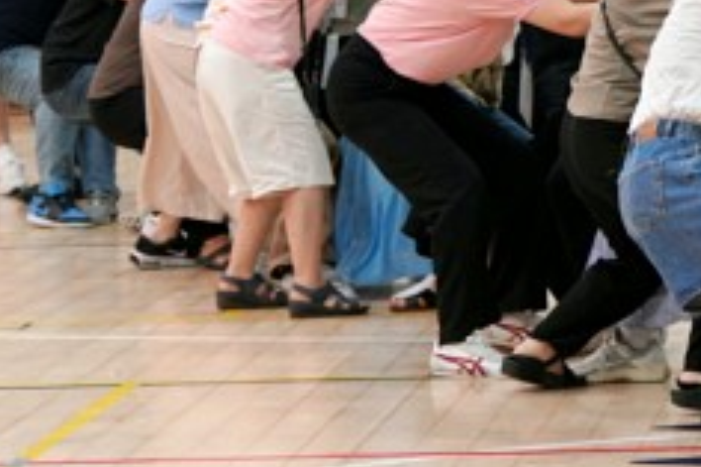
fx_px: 5195
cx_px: 852
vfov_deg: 5.1
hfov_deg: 7.6
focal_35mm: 267
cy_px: -113
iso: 1250
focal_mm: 70
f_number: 4
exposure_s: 1/160
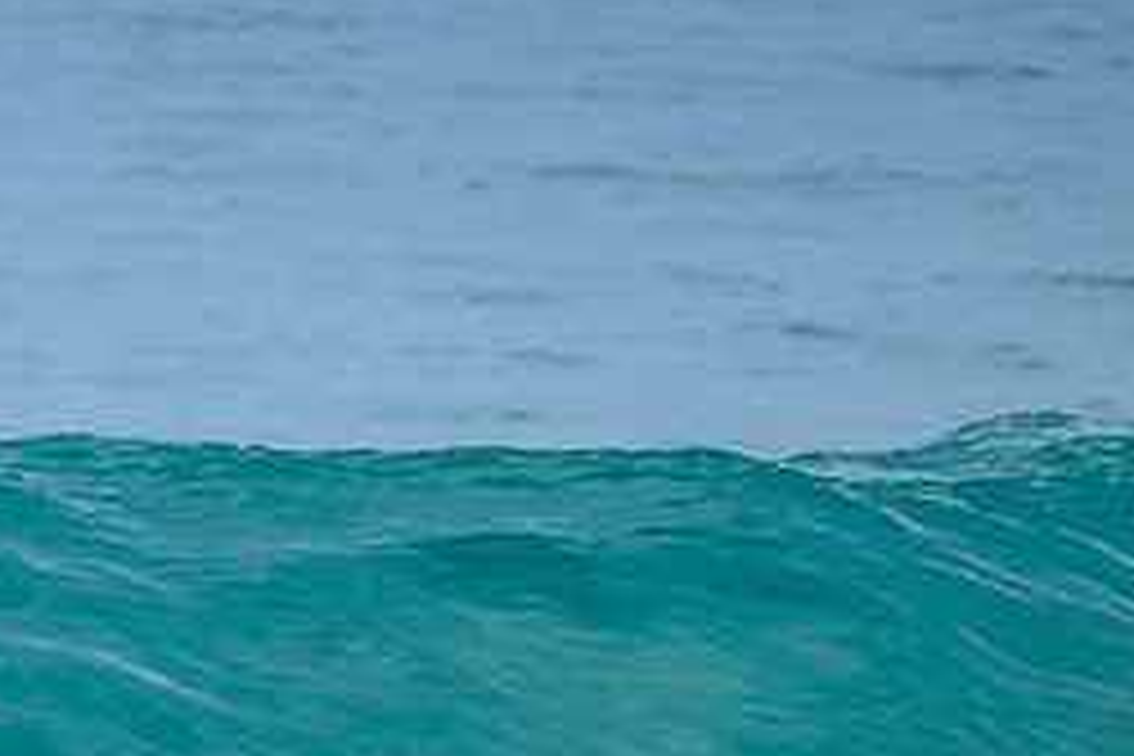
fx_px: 67657
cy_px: 754
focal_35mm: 2148
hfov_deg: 1.0
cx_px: -187
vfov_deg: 0.6
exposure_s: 1/2000
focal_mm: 680
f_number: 11
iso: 1250
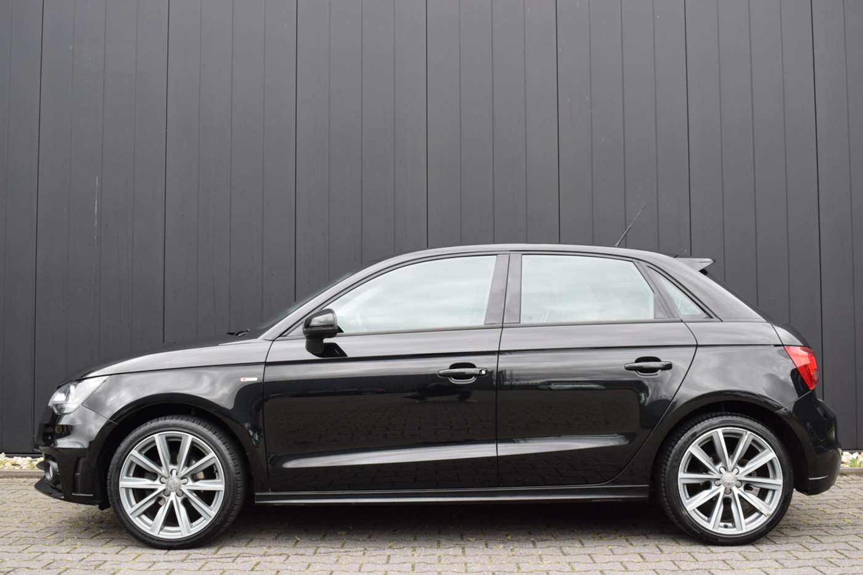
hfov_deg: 51.3
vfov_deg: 35.5
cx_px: 432
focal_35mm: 38
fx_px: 899
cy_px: 288
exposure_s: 1/200
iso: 400
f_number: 7.1
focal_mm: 25
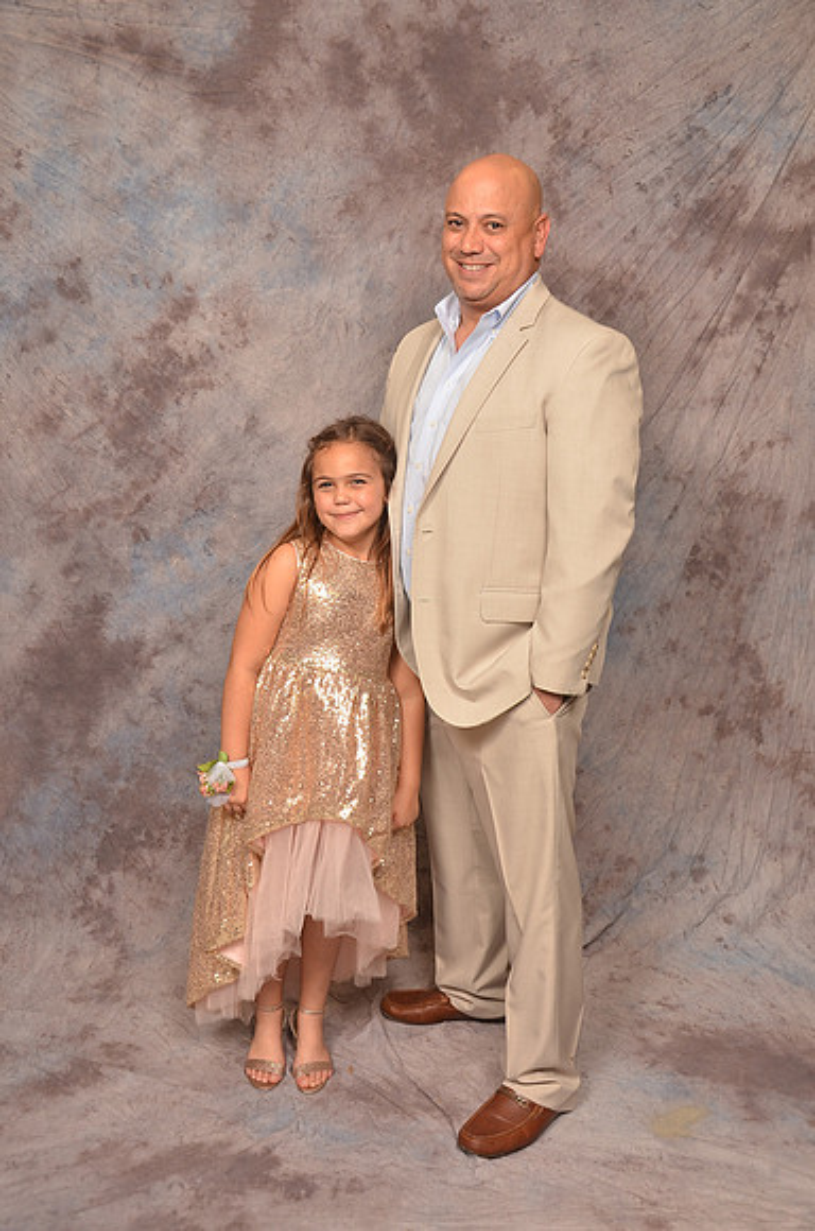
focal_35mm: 38
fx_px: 1279
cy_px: 616
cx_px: 408
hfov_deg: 35.3
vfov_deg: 51.4
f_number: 5.6
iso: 200
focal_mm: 25
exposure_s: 1/60
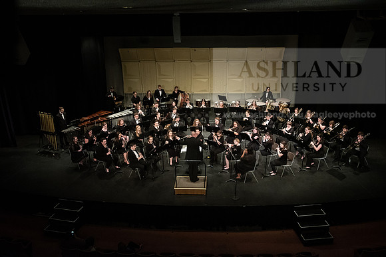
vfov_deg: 36.9
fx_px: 386
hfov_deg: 53.1
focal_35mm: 36
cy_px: 128
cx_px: 193
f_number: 4.5
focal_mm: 36
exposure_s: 1/200
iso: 5000
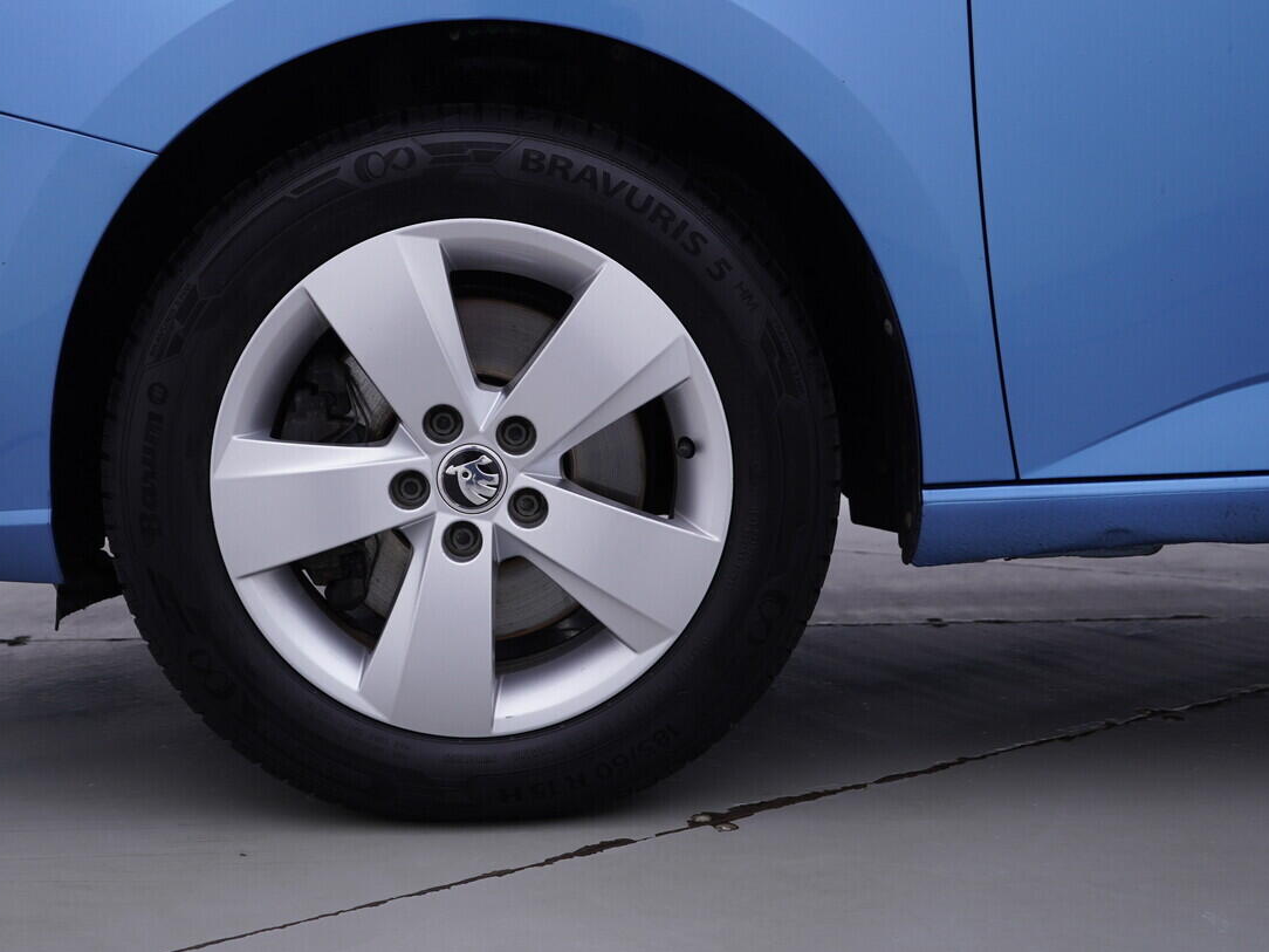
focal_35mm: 46
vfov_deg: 31.5
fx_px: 1686
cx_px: 506
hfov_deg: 41.0
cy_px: 393
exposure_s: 1/80
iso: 125
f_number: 4
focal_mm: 24
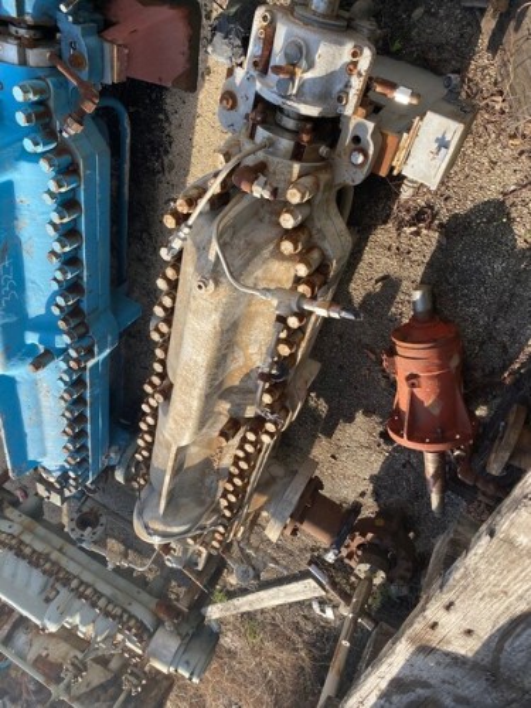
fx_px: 532
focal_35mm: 26
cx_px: 266
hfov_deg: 53.1
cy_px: 354
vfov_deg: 67.3
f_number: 1.8
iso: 32
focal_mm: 4.25
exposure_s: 1/871
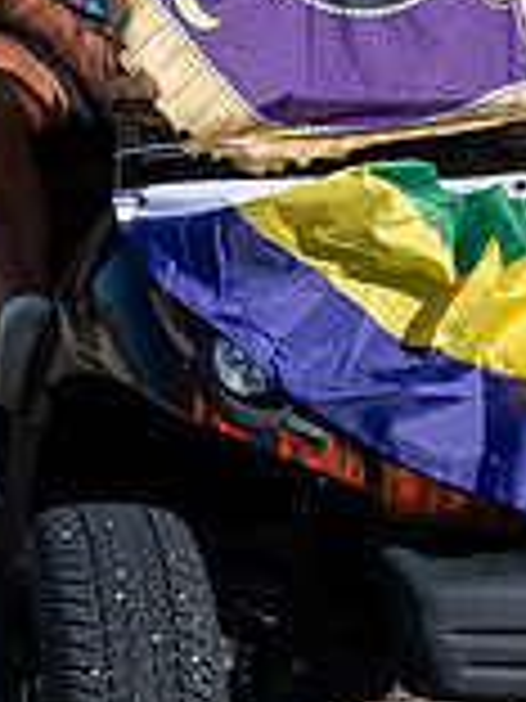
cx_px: 278
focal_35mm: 158
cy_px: -94
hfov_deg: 9.4
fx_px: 3201
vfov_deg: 12.3
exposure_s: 1/1600
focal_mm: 38
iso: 720
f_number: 10
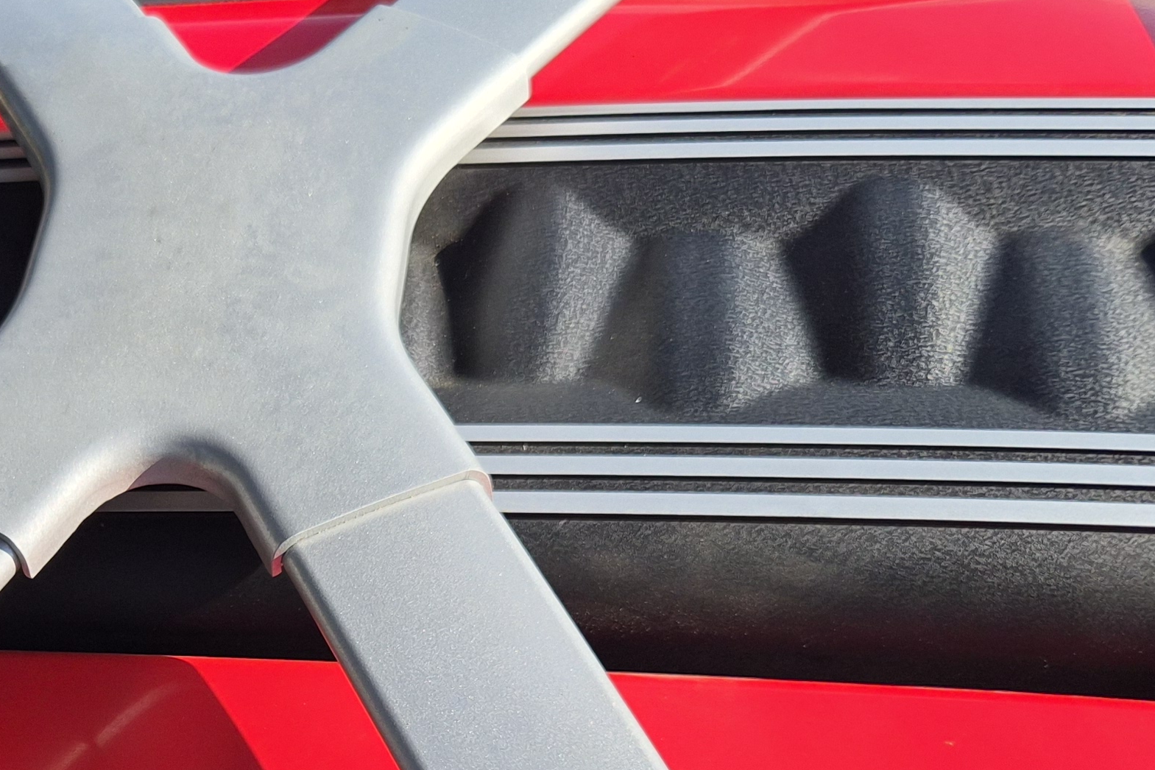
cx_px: 241
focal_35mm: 61
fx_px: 1957
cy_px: 836
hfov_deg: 32.1
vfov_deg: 21.2
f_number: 1.8
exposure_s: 1/2264
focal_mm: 5.4
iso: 80
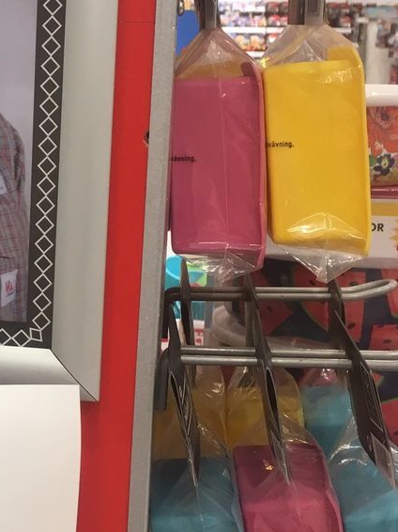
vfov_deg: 23.8
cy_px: 211
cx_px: -136
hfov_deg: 16.8
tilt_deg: -11.6
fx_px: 1258
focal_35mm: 82
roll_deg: -0.1
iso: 25
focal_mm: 4.15
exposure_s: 1/33
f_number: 2.2
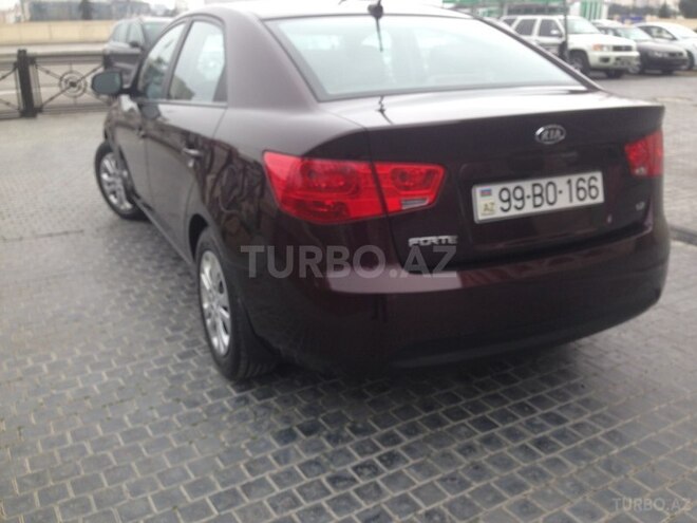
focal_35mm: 33
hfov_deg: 55.4
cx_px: 348
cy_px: 262
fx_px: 664
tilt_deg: -21.1
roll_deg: -1.2
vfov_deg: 42.9
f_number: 2.4
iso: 50
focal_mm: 4.12
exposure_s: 1/328
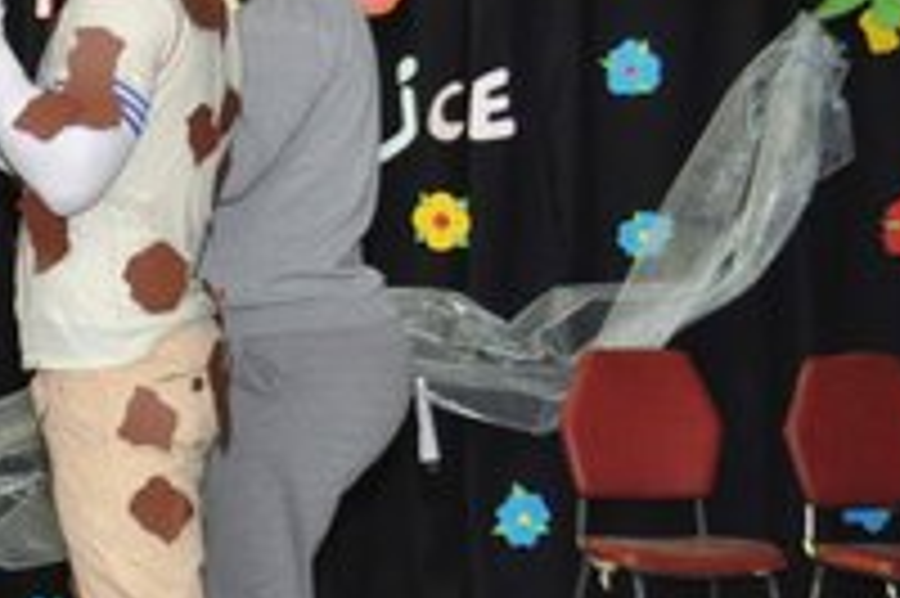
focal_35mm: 127
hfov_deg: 15.3
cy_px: 175
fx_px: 3172
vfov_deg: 10.8
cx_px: -310
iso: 800
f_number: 4.2
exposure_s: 1/60
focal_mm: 26
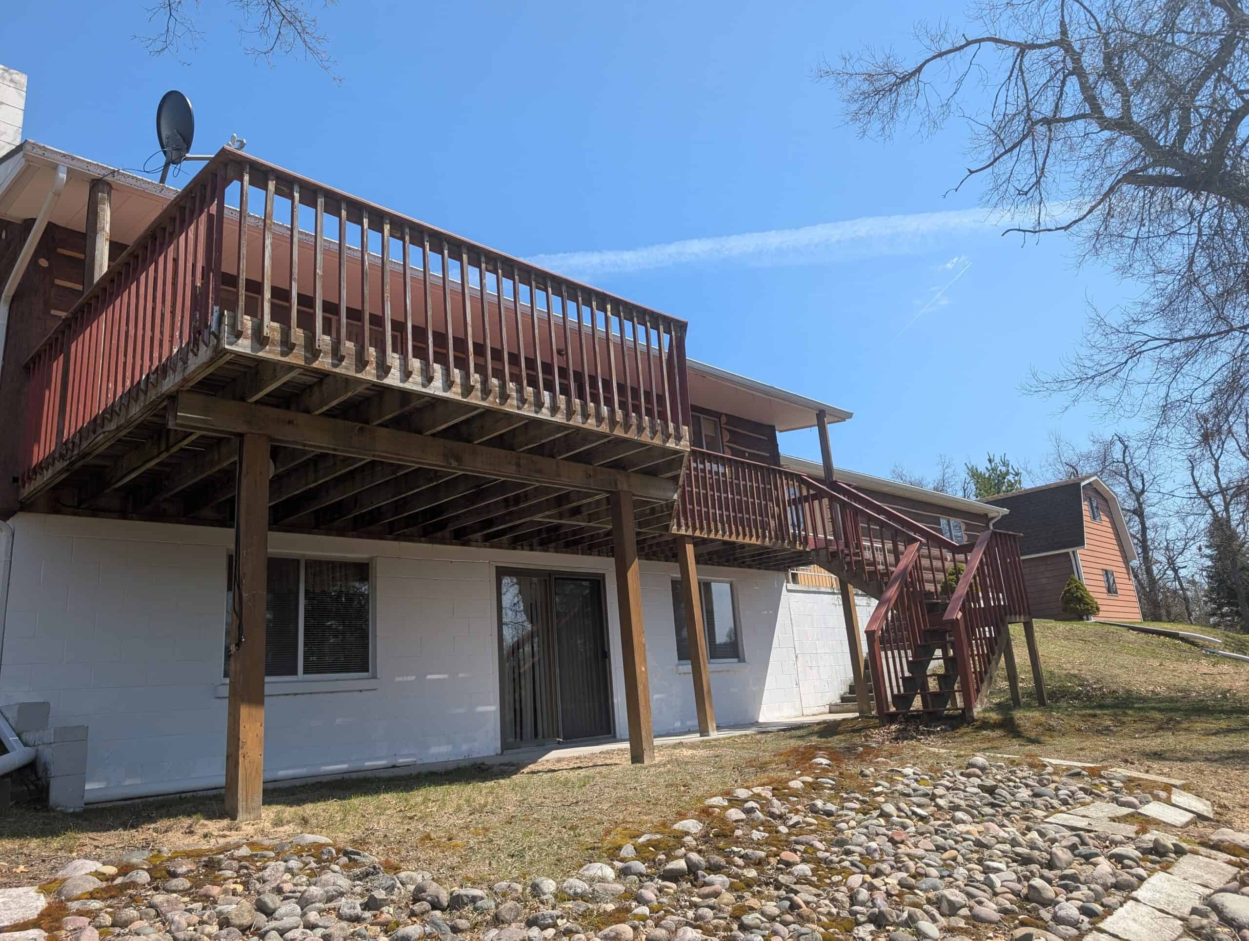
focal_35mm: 24
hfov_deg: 71.5
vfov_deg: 56.9
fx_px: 867
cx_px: 624
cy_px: 470
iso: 21
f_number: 1.68
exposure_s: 1/892
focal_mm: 6.9
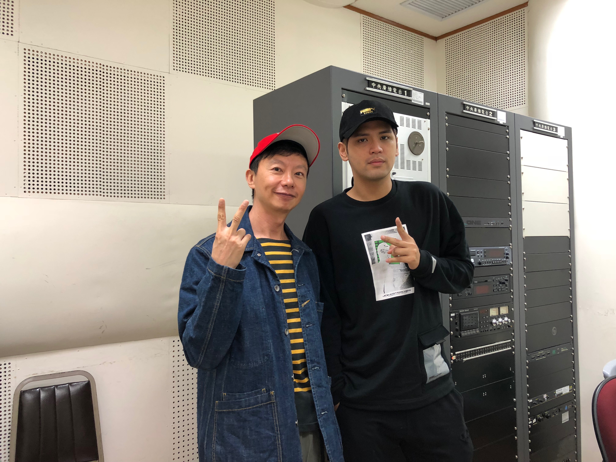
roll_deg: +0.3
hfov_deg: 63.4
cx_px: 308
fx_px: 498
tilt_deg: +0.8
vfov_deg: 49.7
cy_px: 231
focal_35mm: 28
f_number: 1.8
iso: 40
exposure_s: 1/17
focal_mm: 3.99
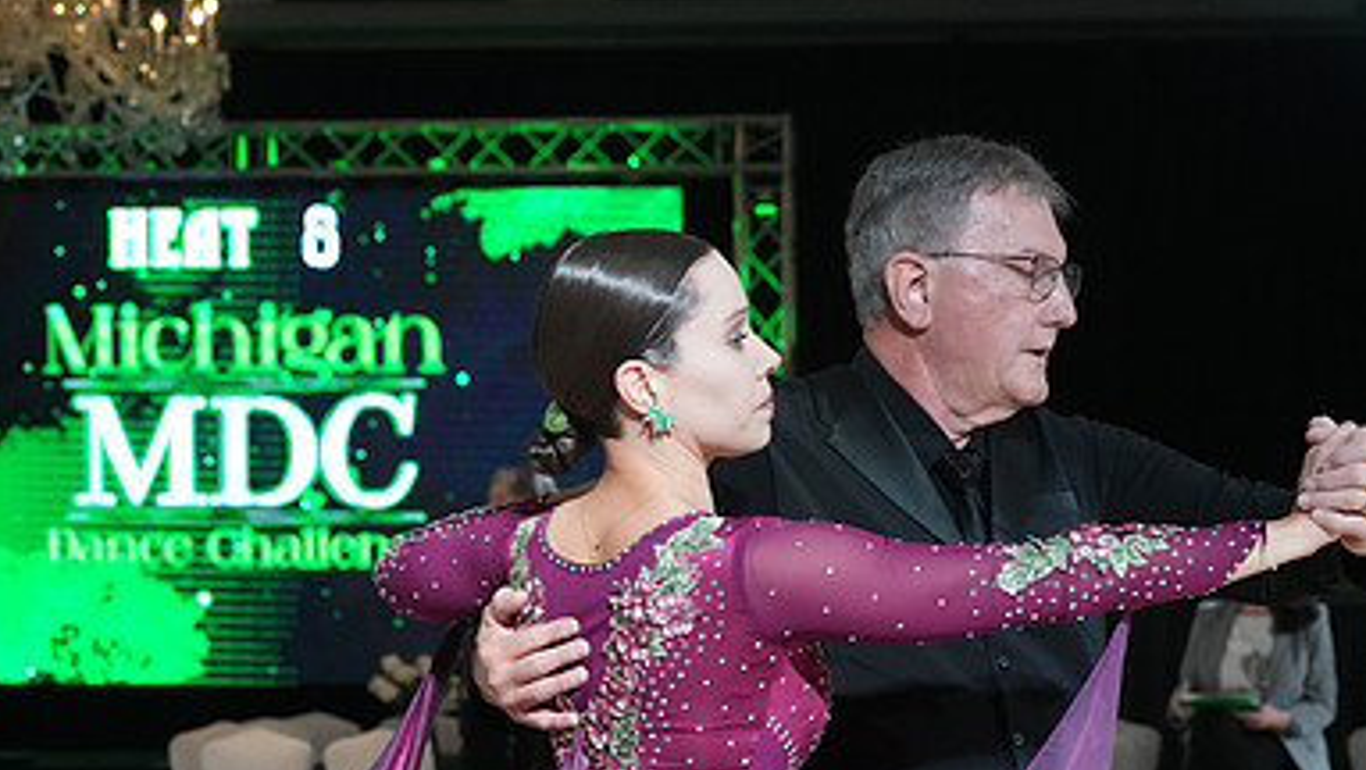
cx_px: 683
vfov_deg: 10.7
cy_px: 1023
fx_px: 4023
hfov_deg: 19.3
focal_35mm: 111
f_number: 6.3
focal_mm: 70
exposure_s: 1/320
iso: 4000
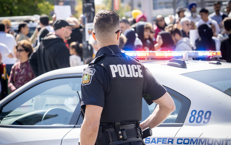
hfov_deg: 14.0
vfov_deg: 8.8
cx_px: 111
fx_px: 938
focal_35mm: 149
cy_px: 76
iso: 800
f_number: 5
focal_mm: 90
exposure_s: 1/800
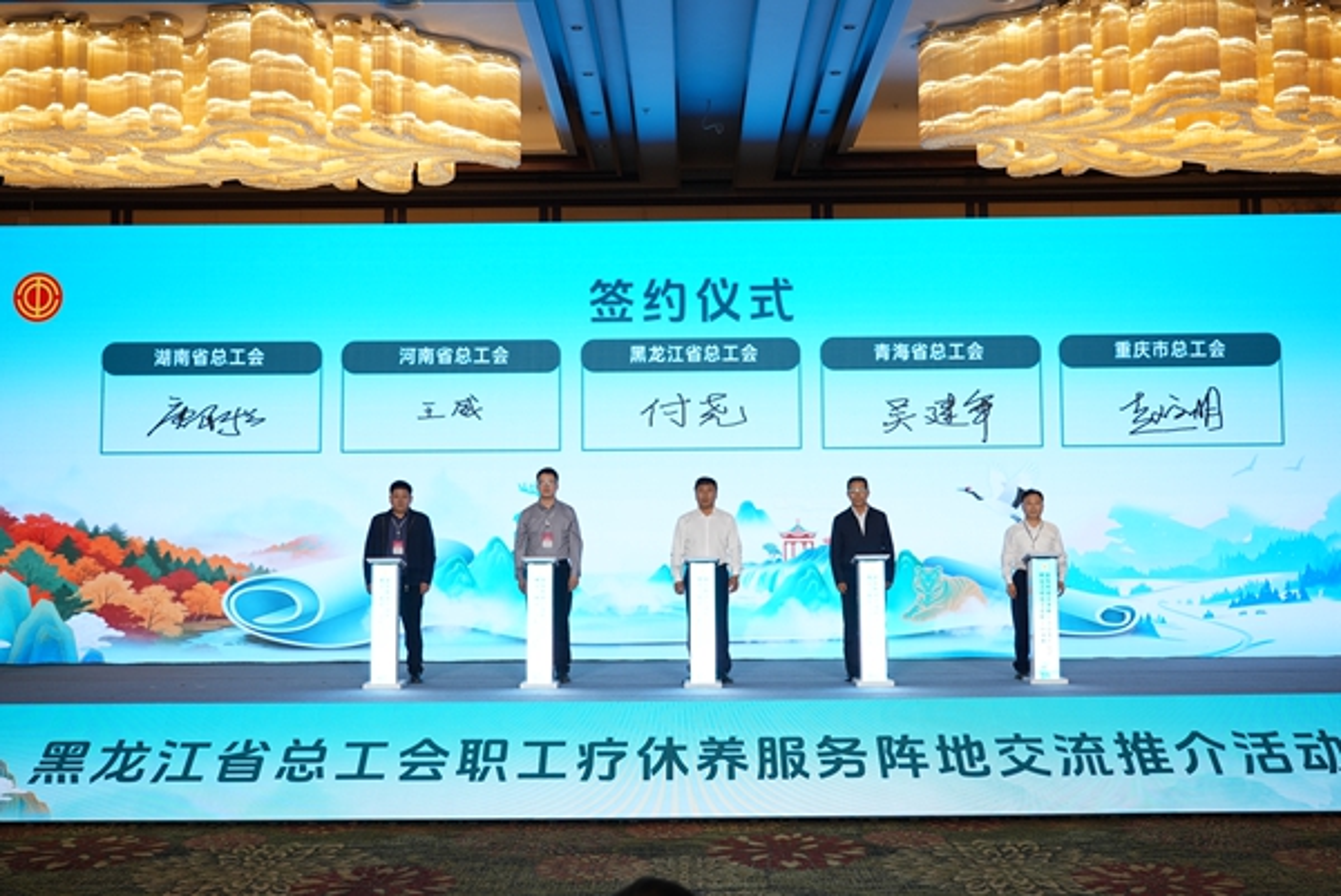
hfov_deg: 48.4
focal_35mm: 40
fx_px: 1491
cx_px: 670
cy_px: 448
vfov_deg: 33.5
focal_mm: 40
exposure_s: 1/125
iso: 640
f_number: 4
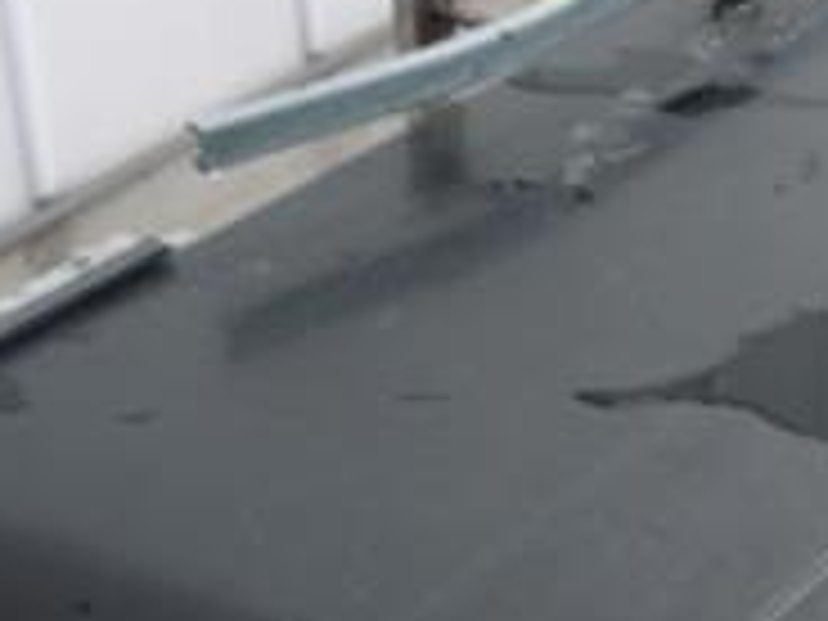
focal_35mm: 118
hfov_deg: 15.9
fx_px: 2823
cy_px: 652
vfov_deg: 12.4
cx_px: 1062
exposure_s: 1/160
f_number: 5.6
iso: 100
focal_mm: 17
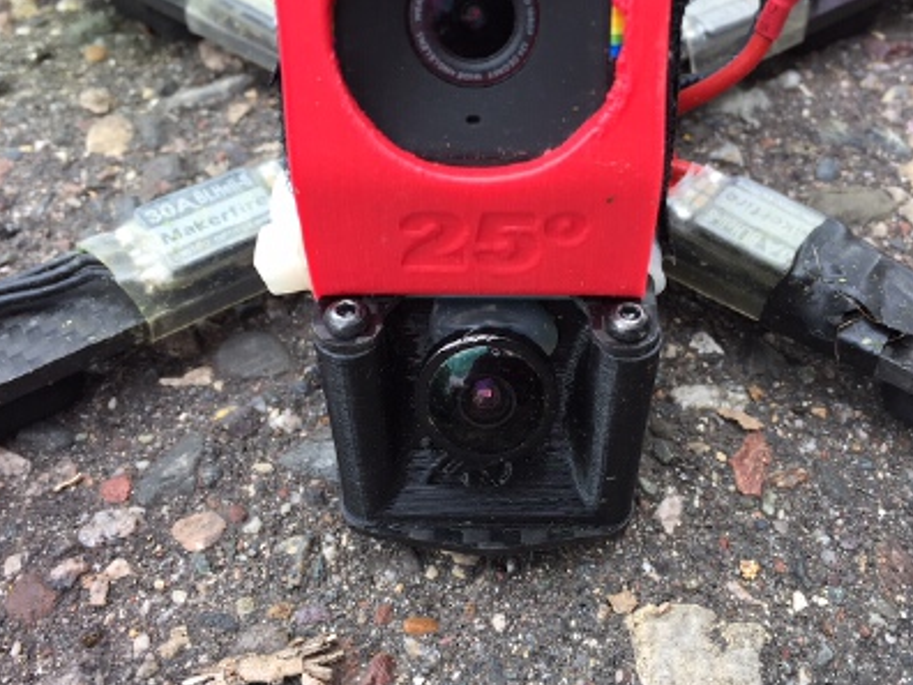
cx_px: 508
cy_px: 304
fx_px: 1029
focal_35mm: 39
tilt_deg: -46.7
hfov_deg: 47.8
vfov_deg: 36.8
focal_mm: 4.15
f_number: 2.2
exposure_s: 1/120
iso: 40
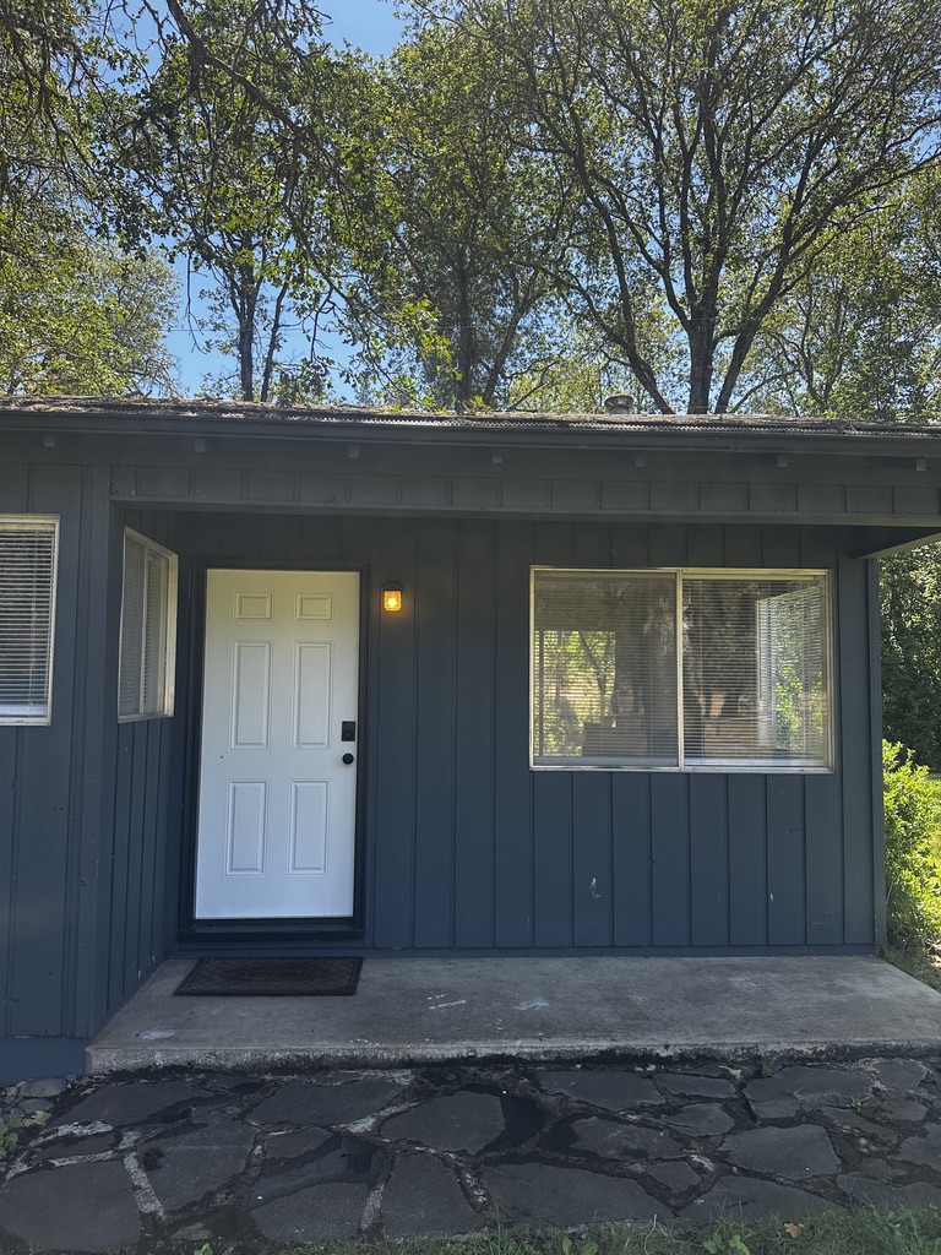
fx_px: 870
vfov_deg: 71.6
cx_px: 470
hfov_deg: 56.8
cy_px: 628
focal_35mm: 24
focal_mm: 6.86
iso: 80
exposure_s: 1/797
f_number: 1.78
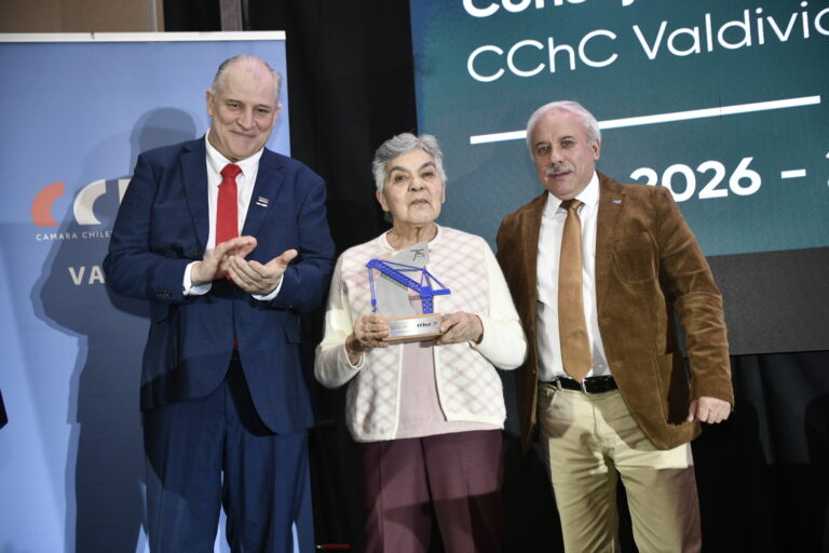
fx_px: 1105
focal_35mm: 48
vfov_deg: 28.1
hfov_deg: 41.1
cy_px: 276
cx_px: 414
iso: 2000
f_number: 4
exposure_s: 1/125
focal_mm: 48
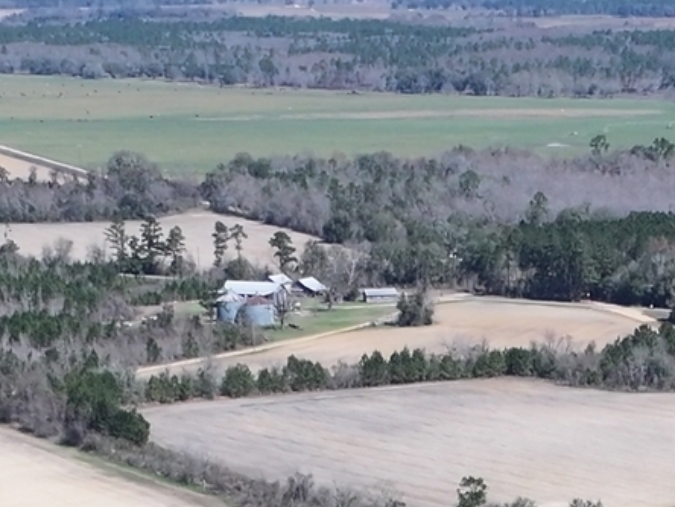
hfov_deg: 11.9
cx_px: 535
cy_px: 1352
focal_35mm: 166
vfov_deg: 8.0
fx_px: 3237
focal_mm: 12.29
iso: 150
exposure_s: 1/1600
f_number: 2.8
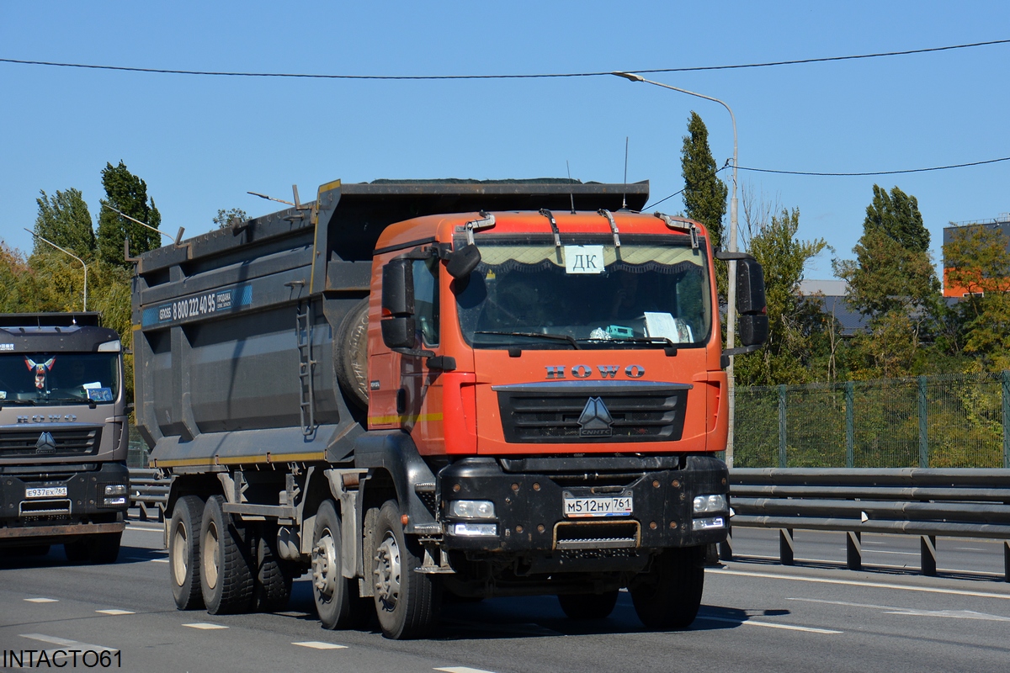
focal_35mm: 112
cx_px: 505
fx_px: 3156
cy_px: 336
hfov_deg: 18.2
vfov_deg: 12.2
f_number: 7.1
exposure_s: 1/1600
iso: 400
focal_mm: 75
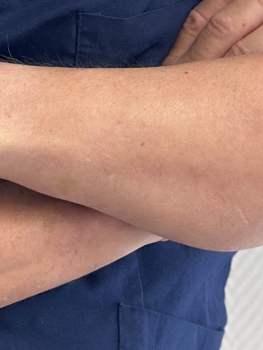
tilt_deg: -7.8
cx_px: -23
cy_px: -275
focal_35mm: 192
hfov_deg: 7.7
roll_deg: -0.7
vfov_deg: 9.8
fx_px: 1945
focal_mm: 6.86
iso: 80
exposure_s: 1/100
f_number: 1.78
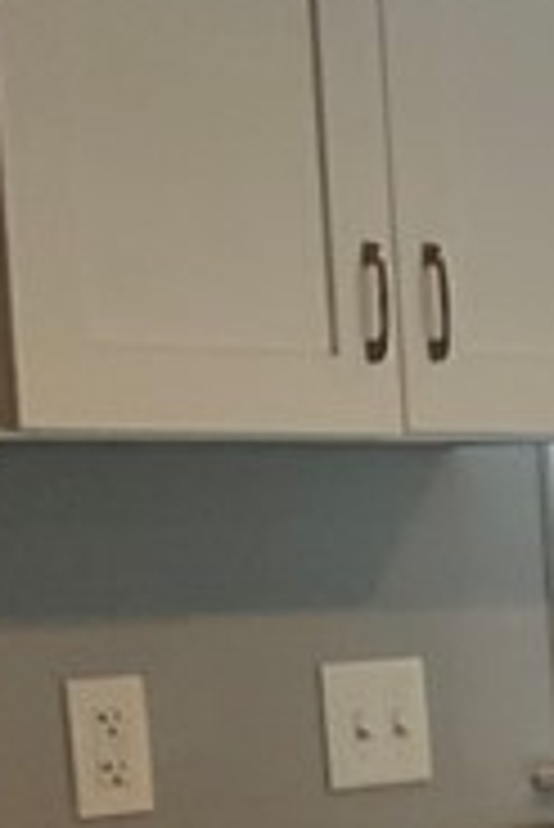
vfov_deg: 12.0
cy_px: 904
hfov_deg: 6.5
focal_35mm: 168
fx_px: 3870
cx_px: 2243
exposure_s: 1/60
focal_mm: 3
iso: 80
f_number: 1.8
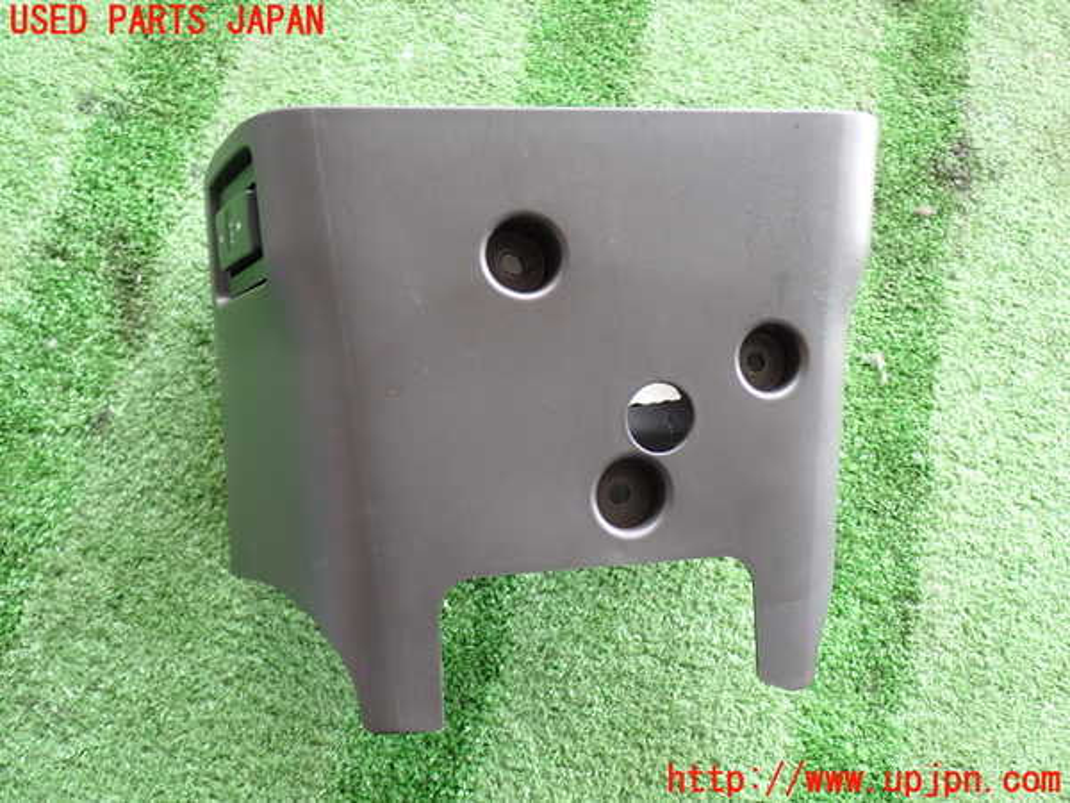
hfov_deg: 49.0
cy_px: 402
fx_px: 1175
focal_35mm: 38
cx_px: 535
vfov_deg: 37.7
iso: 200
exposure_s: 1/40
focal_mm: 6.83
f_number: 2.7
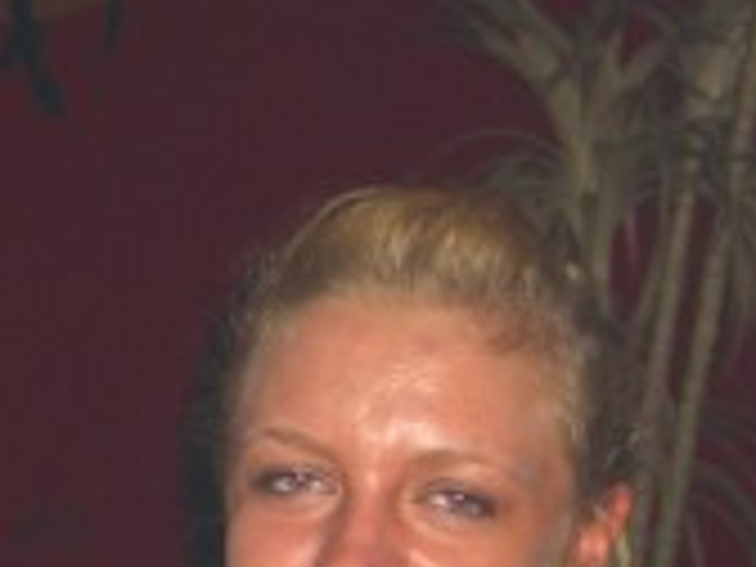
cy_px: 644
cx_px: 86
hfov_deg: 12.0
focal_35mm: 164
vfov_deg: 9.0
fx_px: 3582
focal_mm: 9.5
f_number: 3.1
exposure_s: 1/60
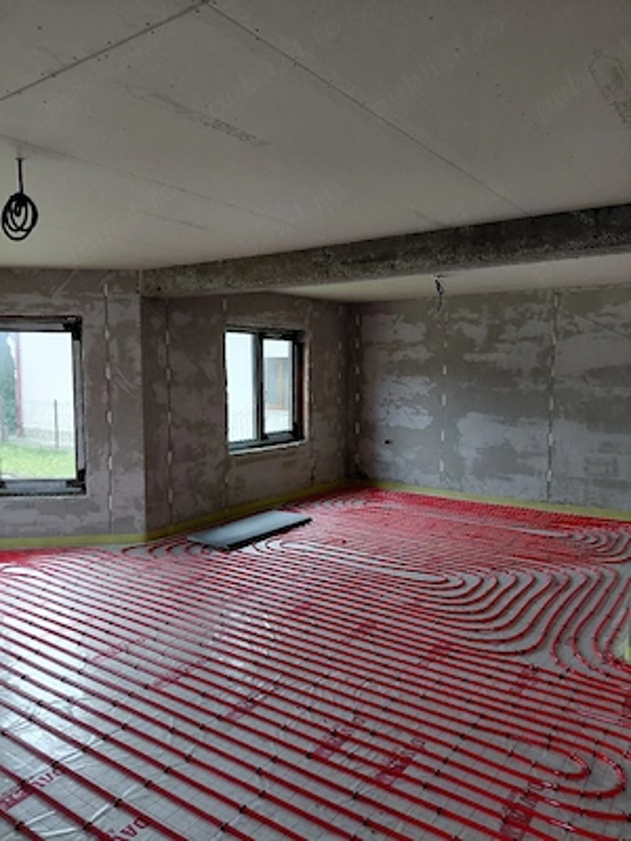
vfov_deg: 69.4
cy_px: 420
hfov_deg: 54.9
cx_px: 316
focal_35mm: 25
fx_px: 608
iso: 250
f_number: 1.8
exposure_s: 1/60.2
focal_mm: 4.69
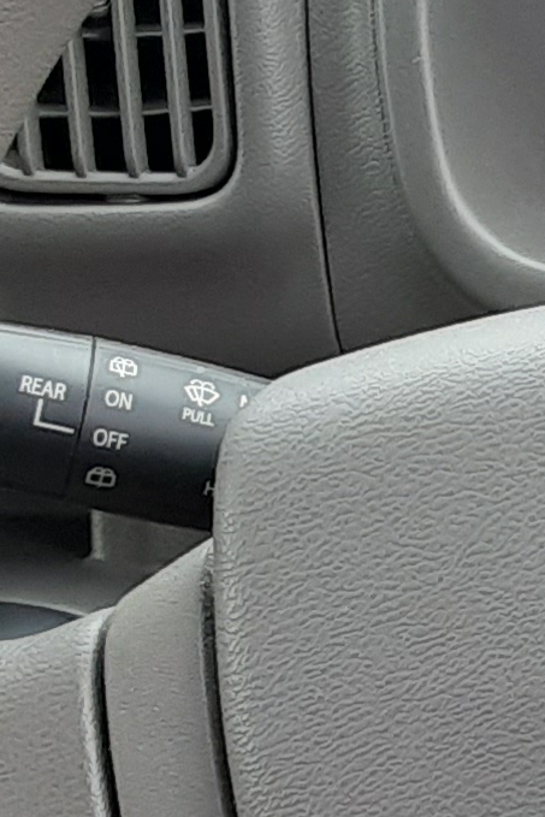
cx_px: 1112
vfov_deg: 15.1
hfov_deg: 9.5
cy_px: 628
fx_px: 3064
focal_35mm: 135
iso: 40
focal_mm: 2.91
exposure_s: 1/114
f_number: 1.9
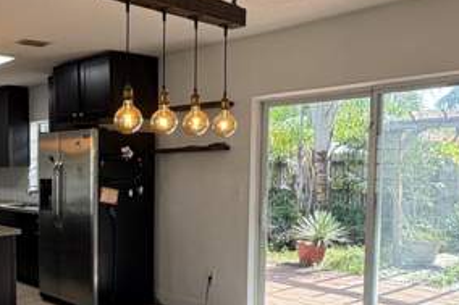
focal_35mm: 41
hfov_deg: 44.2
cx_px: 66
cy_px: 208
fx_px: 522
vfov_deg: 32.3
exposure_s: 1/120
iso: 50
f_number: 2.2
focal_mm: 2.22
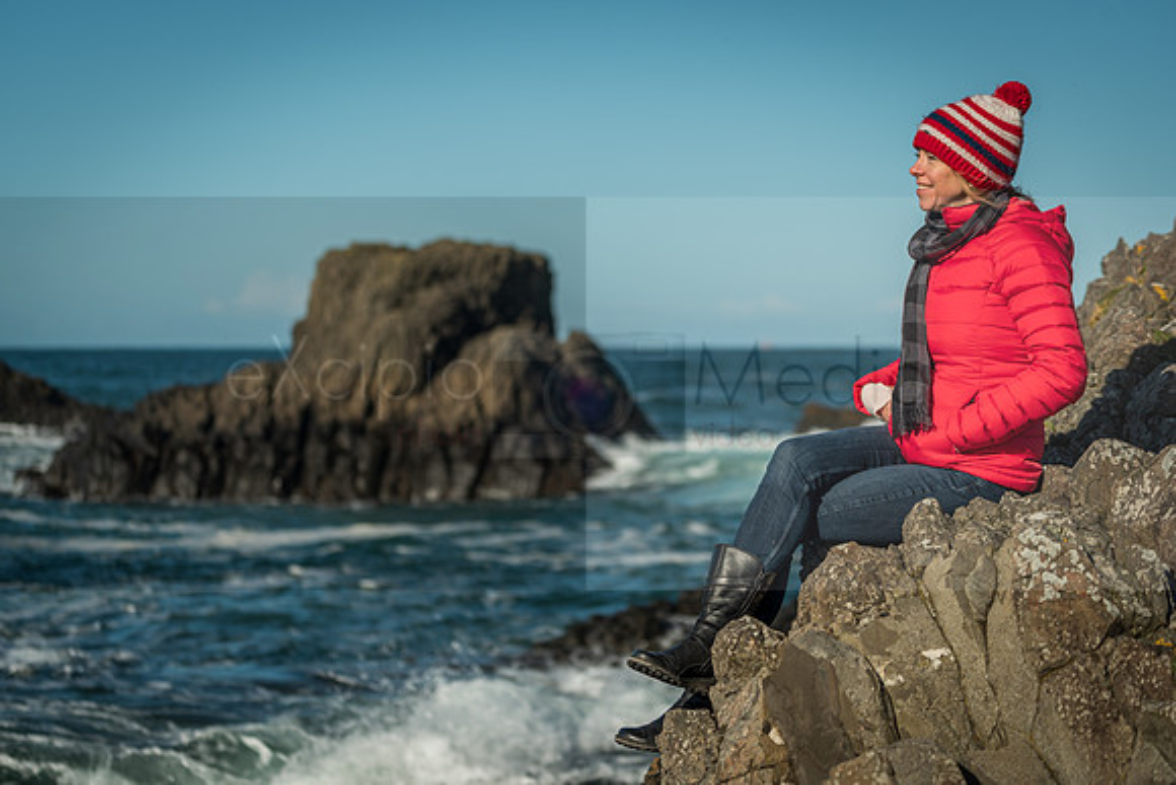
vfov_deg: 14.3
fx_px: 3137
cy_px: 392
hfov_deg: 21.2
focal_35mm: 96
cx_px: 588
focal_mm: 96
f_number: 4
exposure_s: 1/400
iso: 50
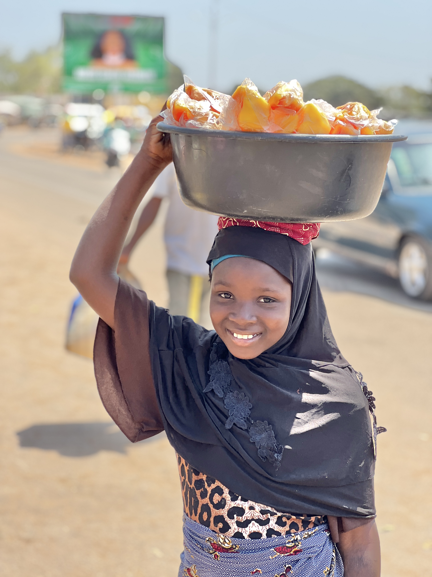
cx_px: 216
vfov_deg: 25.3
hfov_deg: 19.1
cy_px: 288
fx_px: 1281
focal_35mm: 77
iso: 32
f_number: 2.8
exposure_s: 1/156
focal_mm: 9
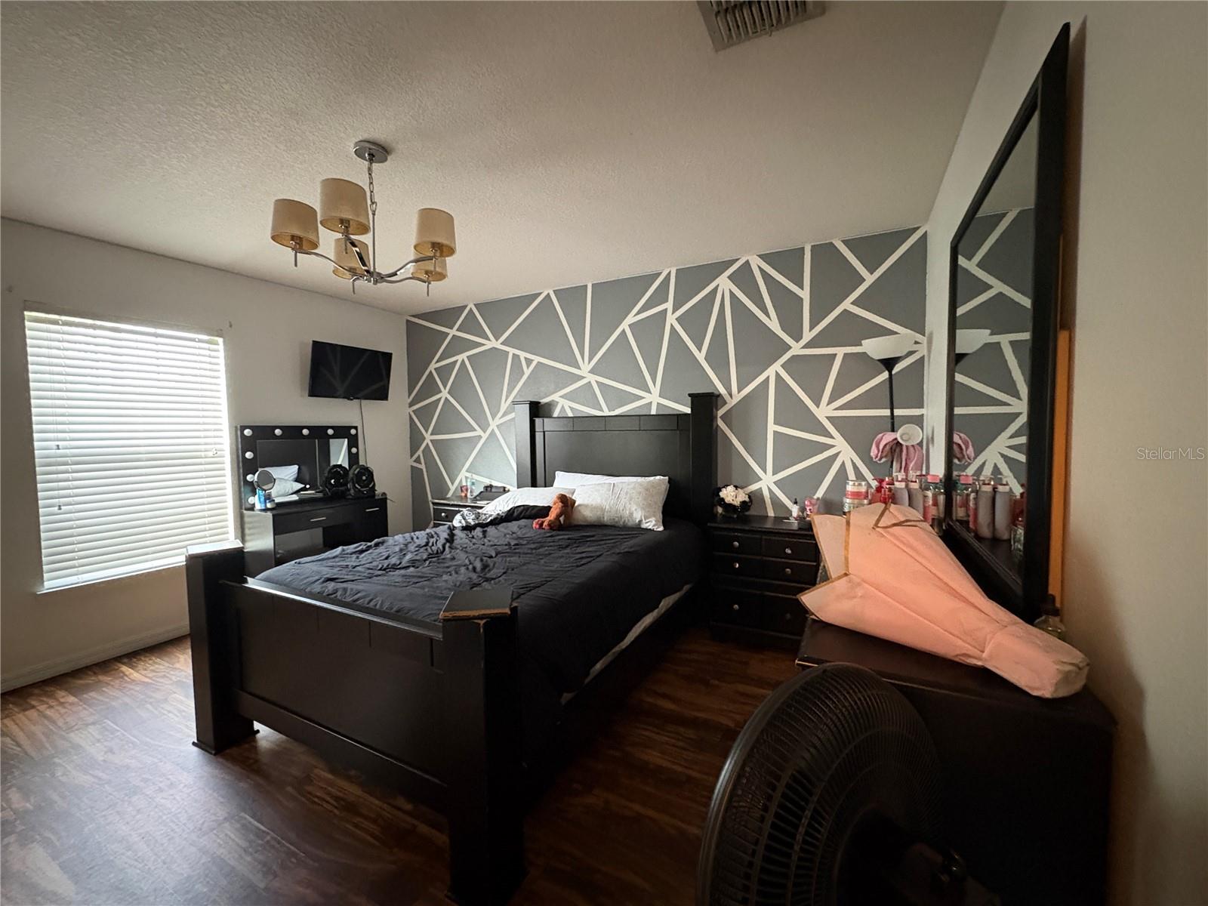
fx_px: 489
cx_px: 604
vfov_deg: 85.7
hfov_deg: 102.1
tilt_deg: -3.7
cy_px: 453
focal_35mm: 14
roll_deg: +0.5
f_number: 2.2
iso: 1000
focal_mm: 2.22
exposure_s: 1/30
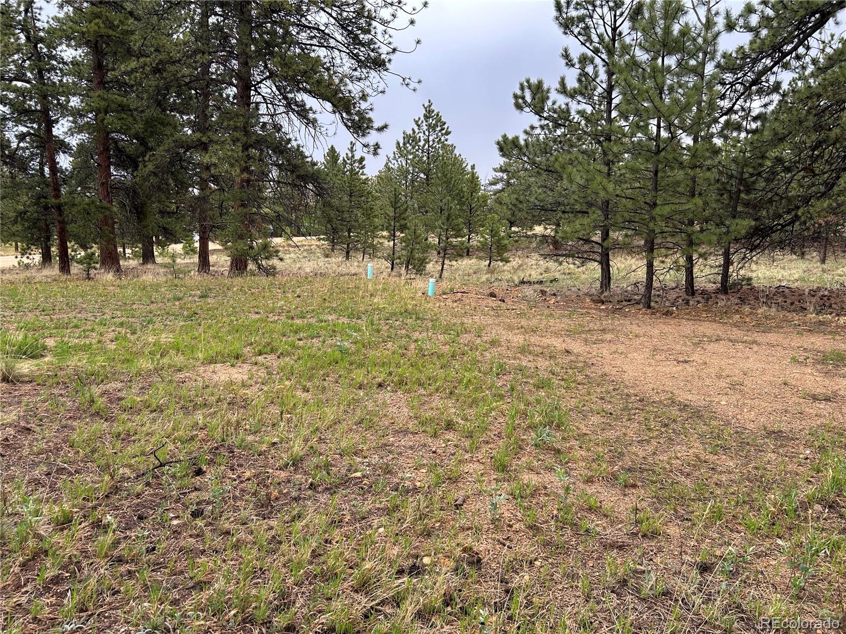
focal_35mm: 26
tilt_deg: -11.2
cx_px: 423
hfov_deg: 67.3
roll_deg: -0.9
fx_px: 635
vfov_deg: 53.1
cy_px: 317
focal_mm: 5.7
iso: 50
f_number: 1.5
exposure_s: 1/611
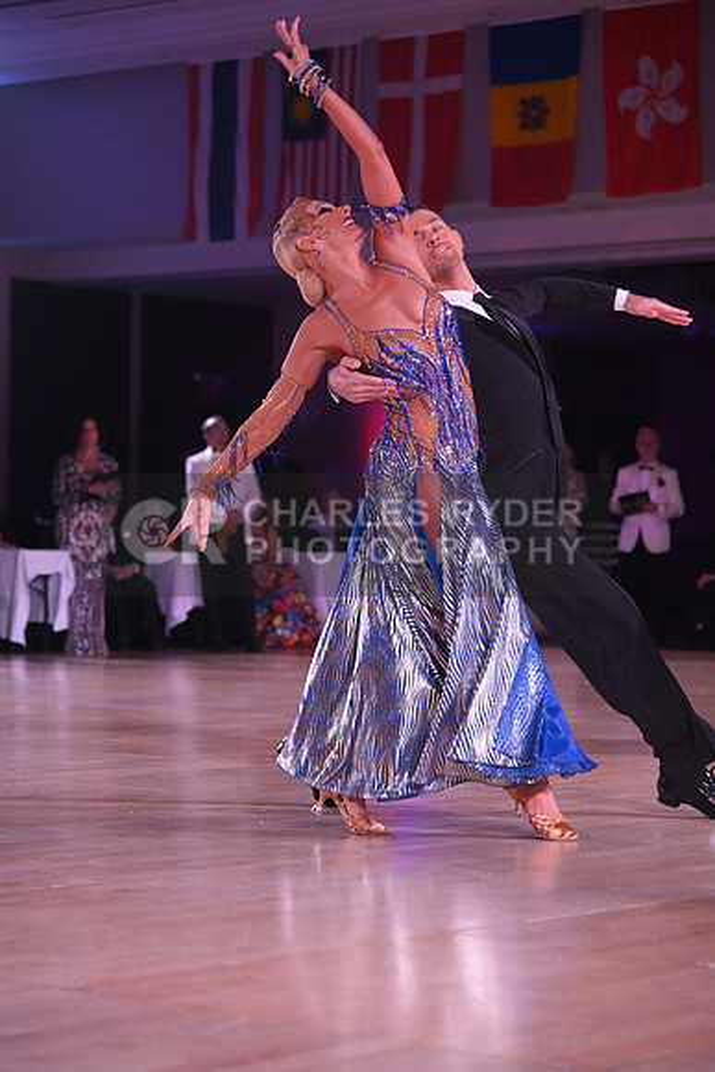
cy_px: 536
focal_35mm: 92
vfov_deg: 22.1
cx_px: 358
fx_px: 2739
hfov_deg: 14.9
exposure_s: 1/320
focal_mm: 92
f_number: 5
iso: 2500
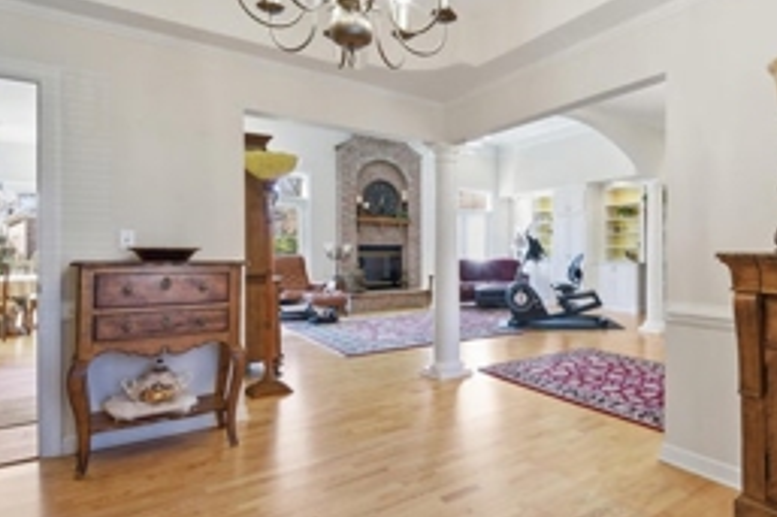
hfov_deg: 78.5
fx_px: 453
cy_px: 251
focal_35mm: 21
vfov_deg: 59.4
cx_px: 520
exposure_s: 1/50
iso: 250
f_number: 8
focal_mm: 12
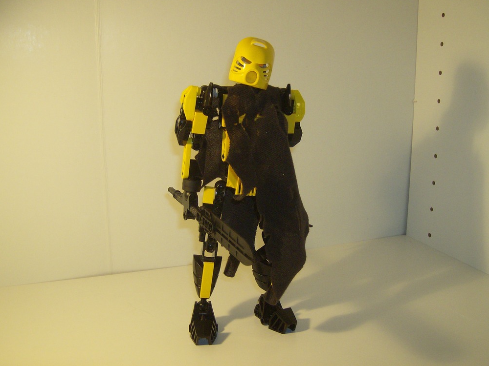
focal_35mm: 37
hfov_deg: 50.1
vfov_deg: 38.7
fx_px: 523
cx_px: 243
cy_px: 181
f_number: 2.8
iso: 200
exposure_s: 1/60
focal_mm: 6
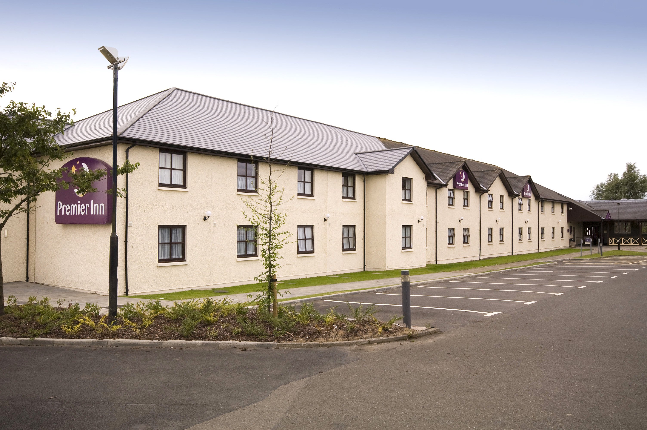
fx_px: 539
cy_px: 215
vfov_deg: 43.5
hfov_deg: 62.0
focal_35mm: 30
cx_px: 324
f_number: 10
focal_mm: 20
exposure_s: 1/125
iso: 200
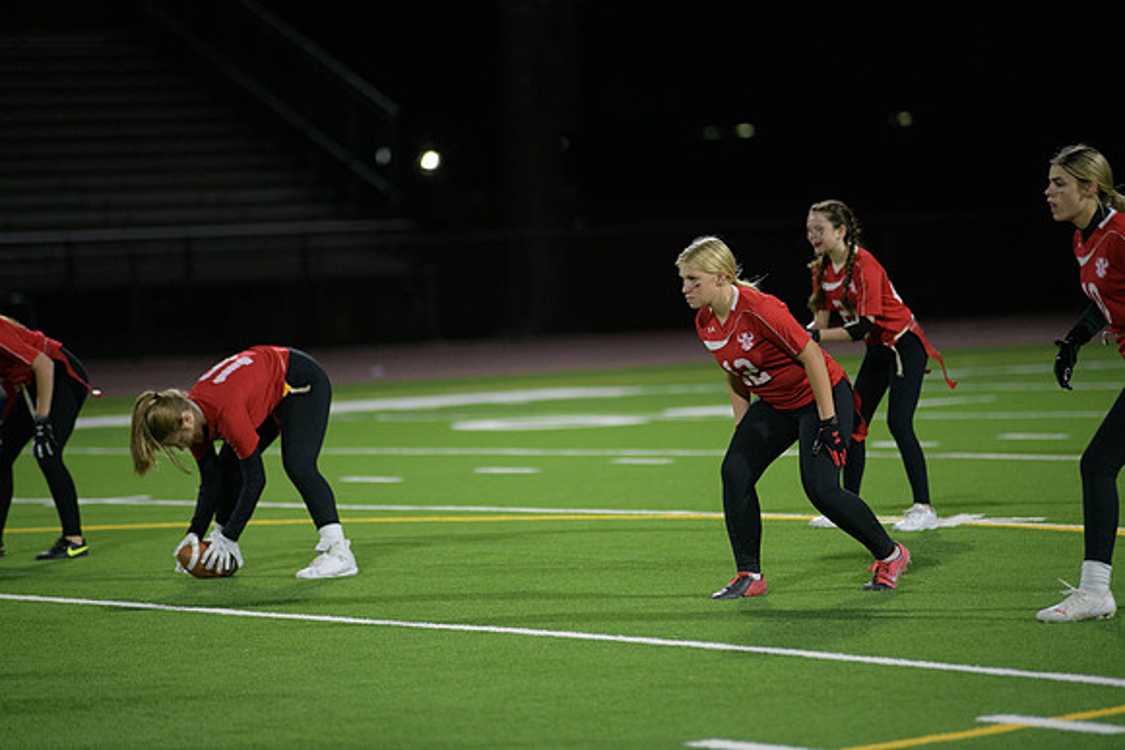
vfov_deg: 6.9
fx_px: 6251
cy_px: 375
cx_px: 562
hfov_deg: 10.3
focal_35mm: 200
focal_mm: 200
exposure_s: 1/640
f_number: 2.8
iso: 2800
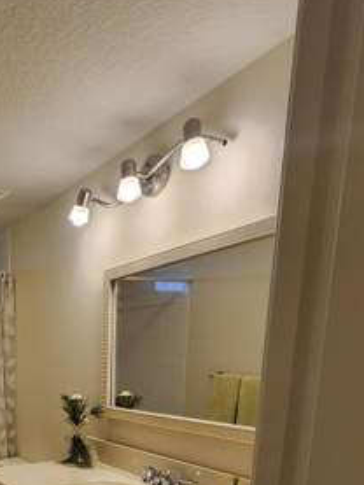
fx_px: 420
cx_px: 18
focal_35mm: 30
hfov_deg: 41.9
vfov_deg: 51.6
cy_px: 452
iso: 50
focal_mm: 1.74
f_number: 2.2
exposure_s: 1/60
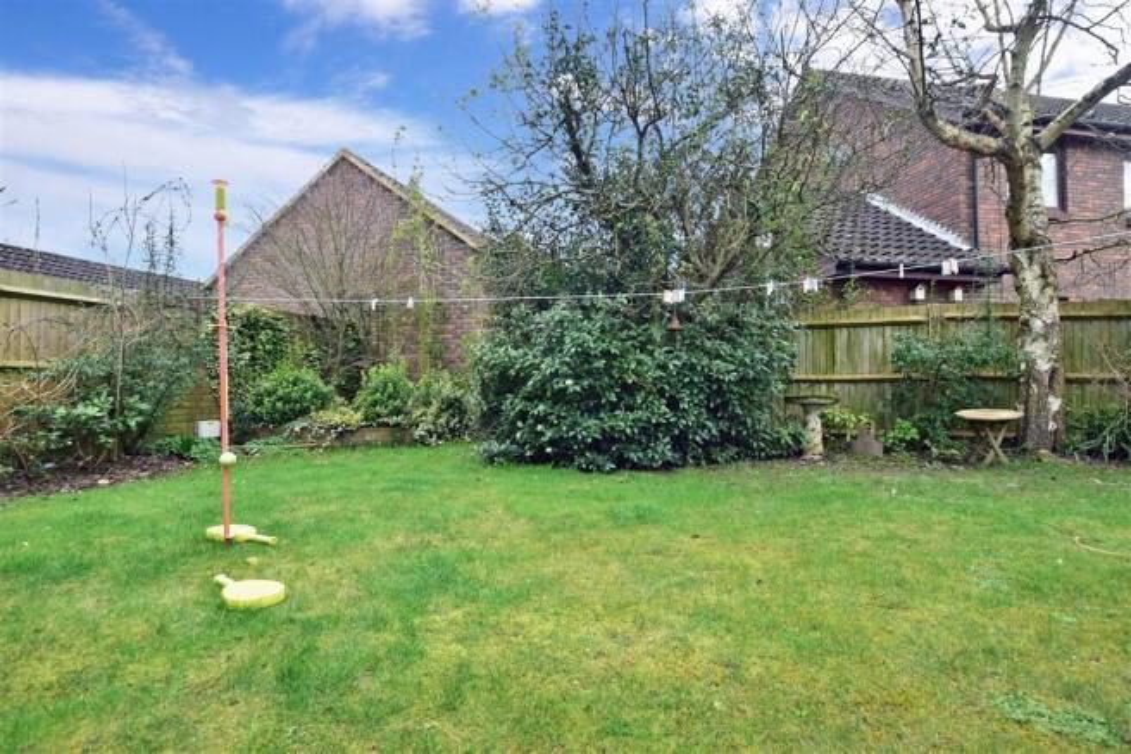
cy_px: 377
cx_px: 566
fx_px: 518
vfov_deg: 72.0
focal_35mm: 16
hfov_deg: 95.0
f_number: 11
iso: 320
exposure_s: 1/50
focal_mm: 11
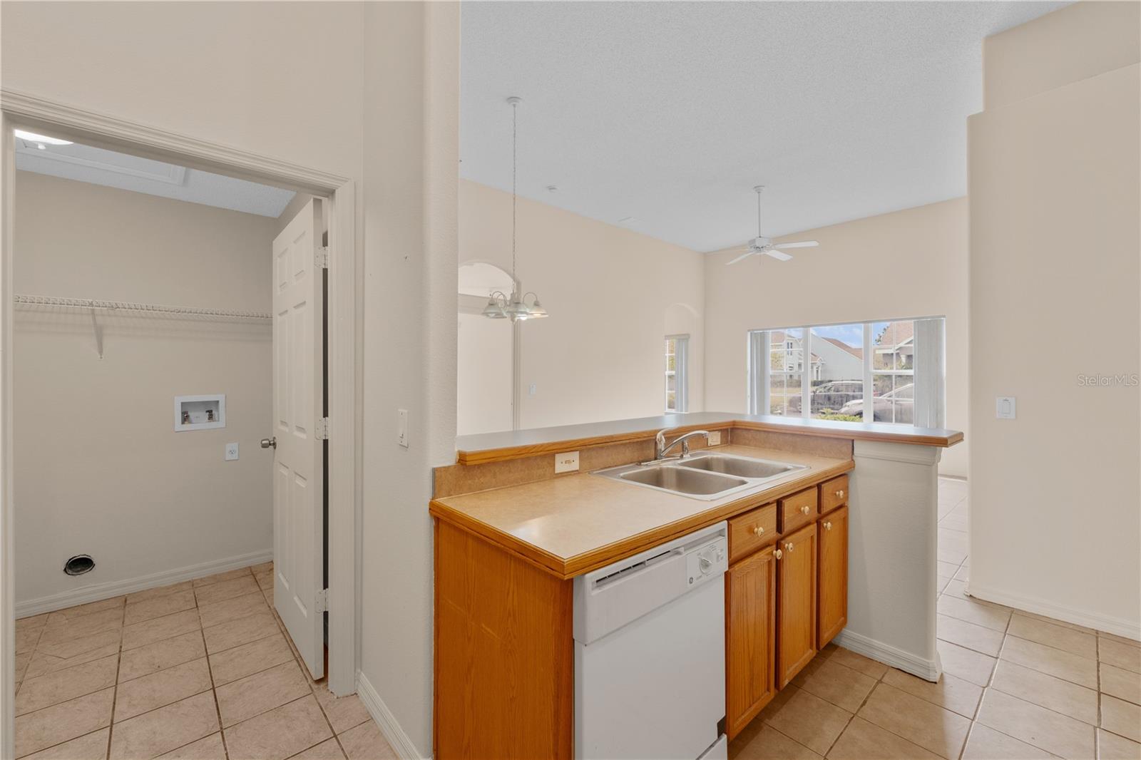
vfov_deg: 81.2
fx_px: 444
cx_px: 570
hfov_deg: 104.3
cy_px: 380
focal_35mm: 14
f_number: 8
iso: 320
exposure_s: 1/30
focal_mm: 14
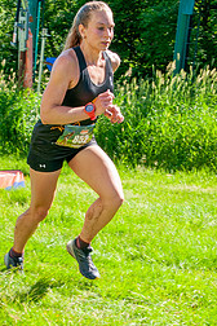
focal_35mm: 91
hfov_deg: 15.0
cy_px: 201
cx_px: 98
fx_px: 823
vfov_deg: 22.3
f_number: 8
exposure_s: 1/320
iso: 200
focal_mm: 34
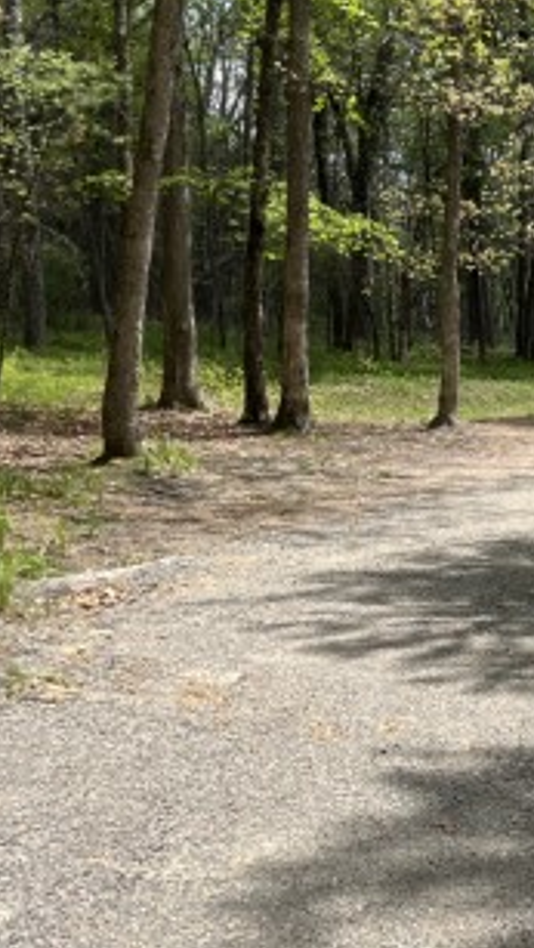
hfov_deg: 18.1
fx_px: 1483
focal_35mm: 59
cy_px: 457
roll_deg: +1.7
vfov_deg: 35.4
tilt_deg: -3.5
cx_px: 806
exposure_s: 1/1279
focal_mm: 5.1
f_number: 1.6
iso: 50
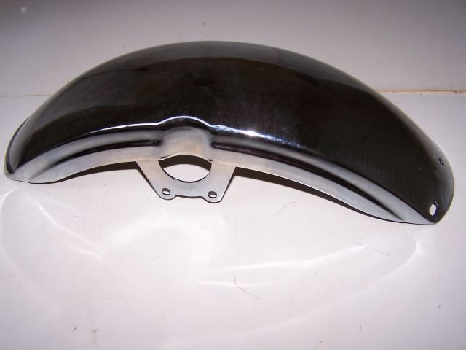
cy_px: 175
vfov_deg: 37.7
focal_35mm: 38
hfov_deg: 49.0
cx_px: 233
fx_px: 512
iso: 80
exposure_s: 1/60
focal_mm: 6.3
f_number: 2.8
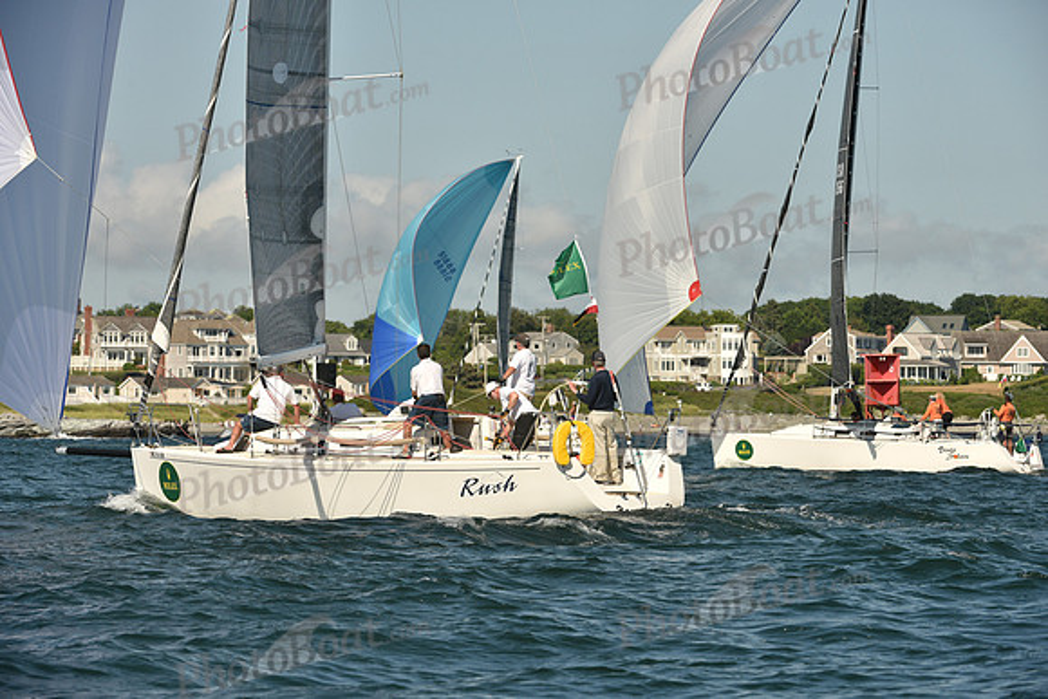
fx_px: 5823
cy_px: 350
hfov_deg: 10.3
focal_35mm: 200
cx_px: 524
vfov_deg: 6.9
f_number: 8
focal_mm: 200
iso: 250
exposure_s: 1/1000
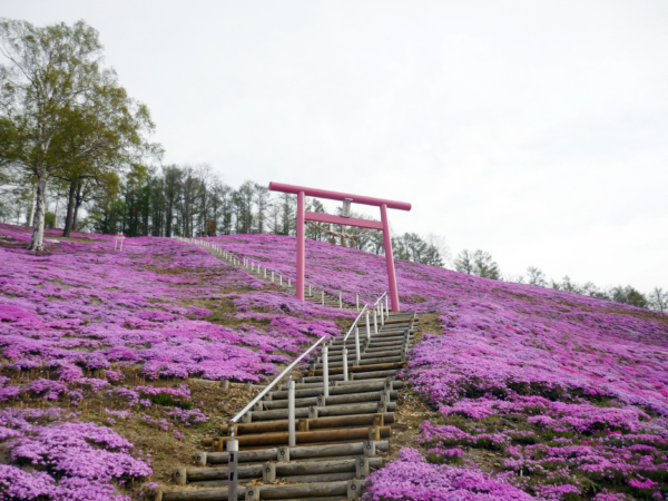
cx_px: 334
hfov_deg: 55.4
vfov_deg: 42.9
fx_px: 637
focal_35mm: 33
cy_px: 250
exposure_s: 1/160
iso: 100
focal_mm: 5.5
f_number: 8
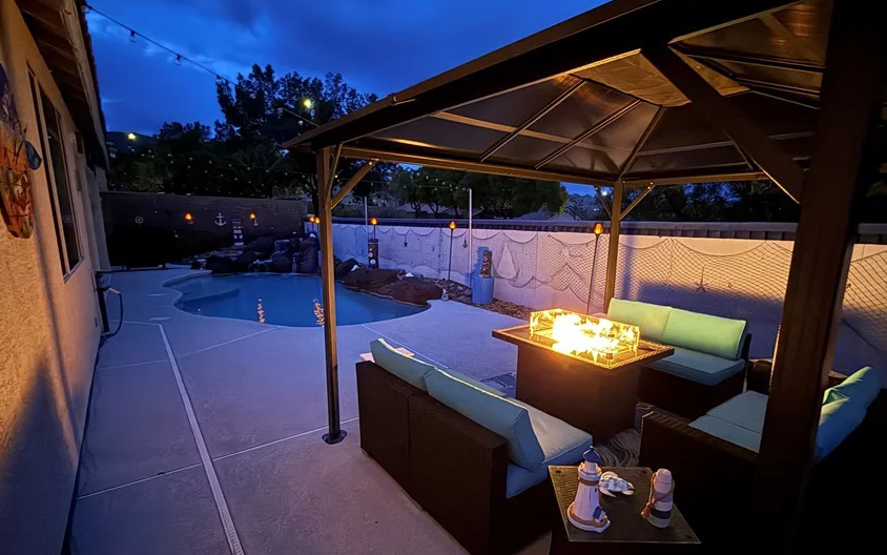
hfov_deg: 90.9
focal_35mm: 18
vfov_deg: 64.8
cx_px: 476
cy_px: 309
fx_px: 435
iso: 2000
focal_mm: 2.22
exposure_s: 1/13
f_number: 2.2
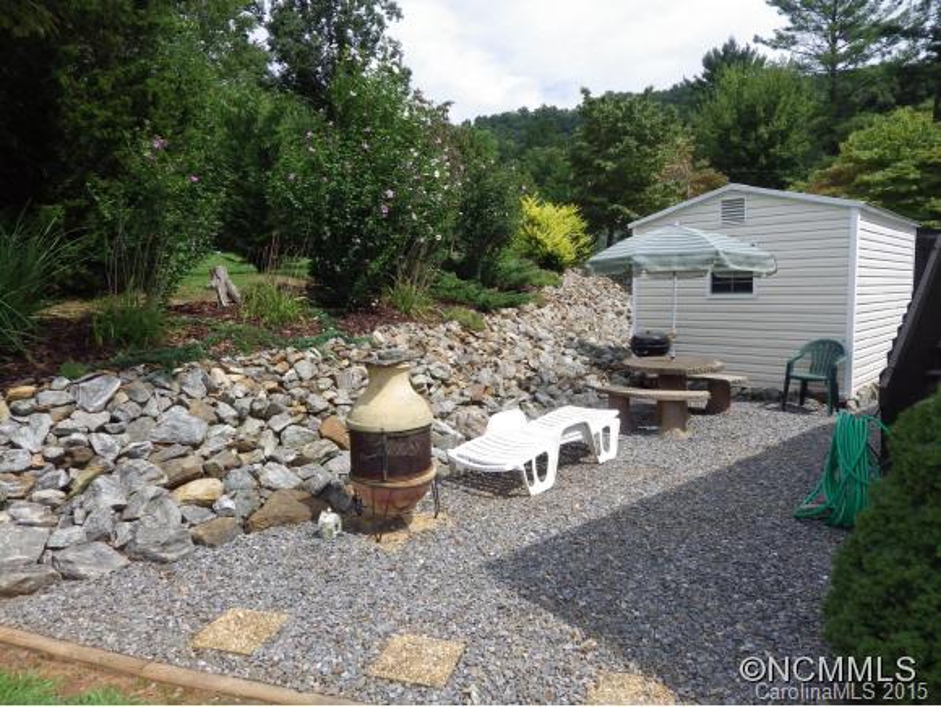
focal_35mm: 22
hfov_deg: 76.3
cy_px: 354
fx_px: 599
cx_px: 470
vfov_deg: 61.2
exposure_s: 1/1250
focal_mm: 4
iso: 100
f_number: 3.1
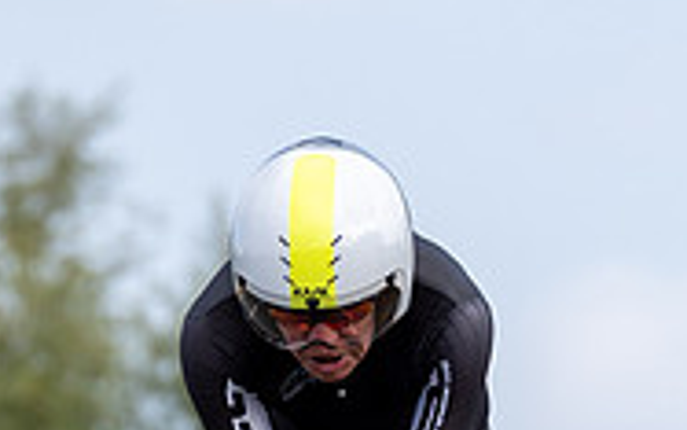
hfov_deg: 2.2
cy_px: 751
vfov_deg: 1.4
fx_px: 18185
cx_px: 176
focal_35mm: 971
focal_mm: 200
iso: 200
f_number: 5
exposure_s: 1/800
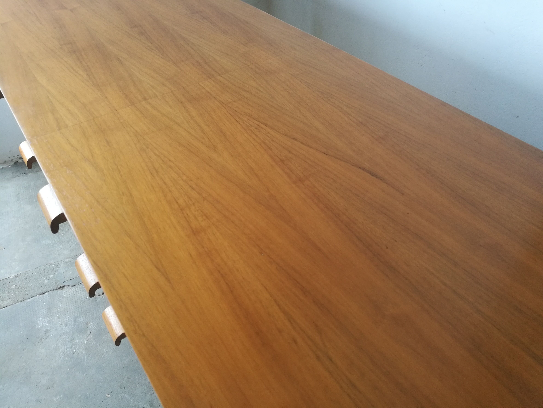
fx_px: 424
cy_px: 204
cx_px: 272
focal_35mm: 27
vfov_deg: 51.4
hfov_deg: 65.3
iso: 200
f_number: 2.2
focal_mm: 4.5
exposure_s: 1/30
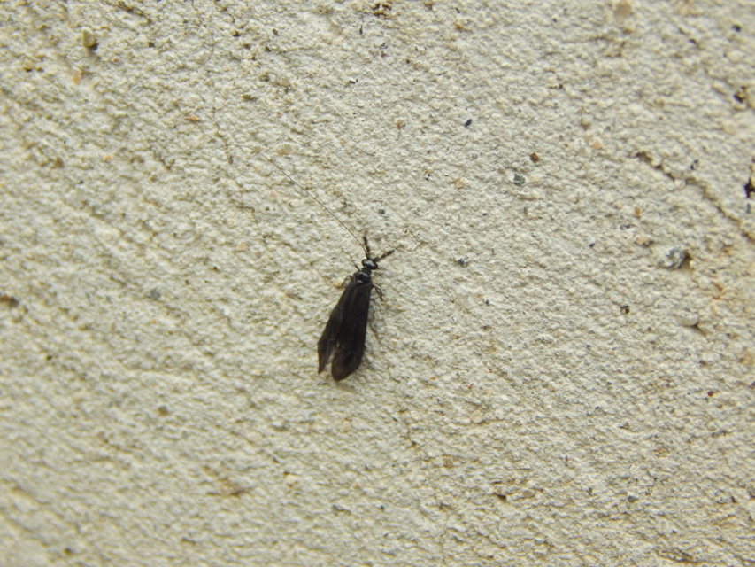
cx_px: 378
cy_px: 284
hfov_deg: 14.0
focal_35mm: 141
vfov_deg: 10.5
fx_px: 3076
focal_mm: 25.3
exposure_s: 1/125
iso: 400
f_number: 4.9
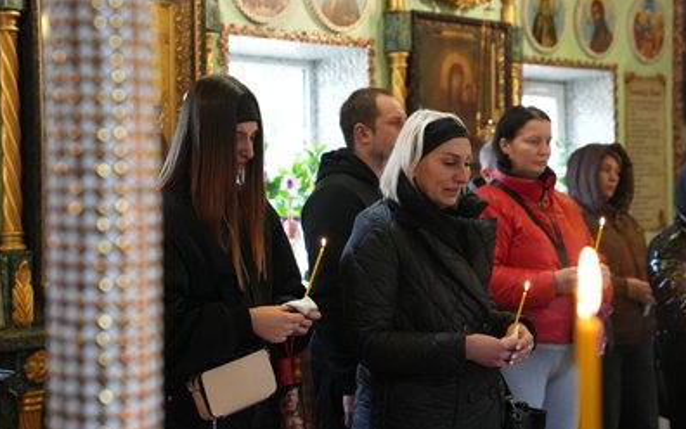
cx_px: 343
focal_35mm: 72
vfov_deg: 18.1
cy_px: 202
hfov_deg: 28.6
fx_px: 1347
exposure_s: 1/200
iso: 8000
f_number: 4
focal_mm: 70
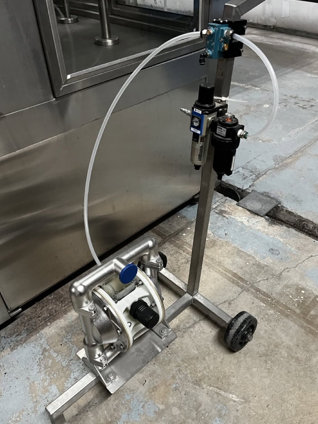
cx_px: 174
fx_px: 367
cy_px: 215
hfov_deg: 46.7
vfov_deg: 60.0
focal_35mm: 30
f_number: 1.6
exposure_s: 1/39
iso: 400
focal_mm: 5.1
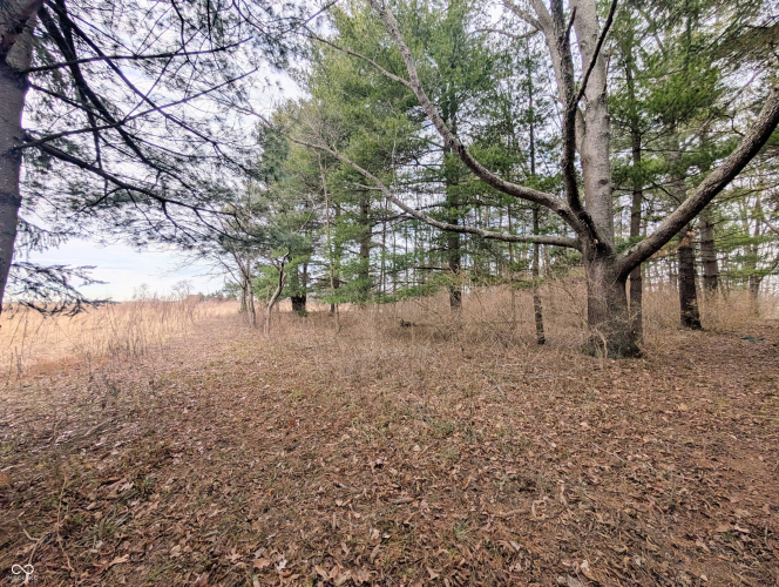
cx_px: 390
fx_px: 270
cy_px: 294
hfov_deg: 110.5
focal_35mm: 12
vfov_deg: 94.6
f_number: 1.7
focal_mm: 2.02
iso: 55
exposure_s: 1/1195
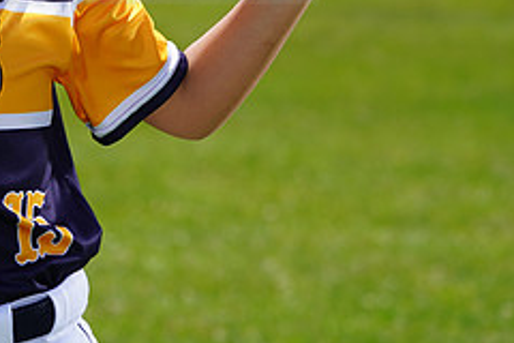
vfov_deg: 3.0
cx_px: -96
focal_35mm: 452
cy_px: -59
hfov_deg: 4.5
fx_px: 6453
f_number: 8
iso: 100
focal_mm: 187
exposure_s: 1/250
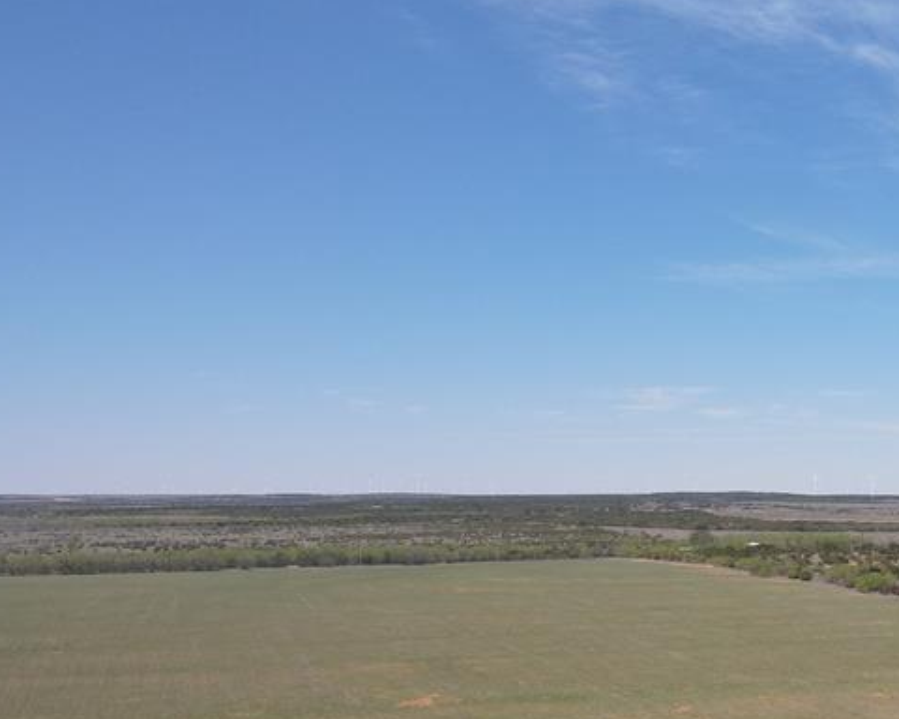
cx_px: 878
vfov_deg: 30.1
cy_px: 474
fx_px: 1330
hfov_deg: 34.3
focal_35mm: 50
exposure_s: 1/800
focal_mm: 4.5
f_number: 2.8
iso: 100
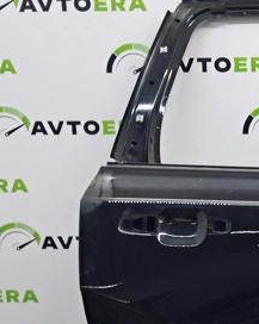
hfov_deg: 22.5
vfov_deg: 29.7
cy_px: 264
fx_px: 595
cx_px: 316
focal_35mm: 62
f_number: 1.8
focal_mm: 4
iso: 100
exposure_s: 1/50
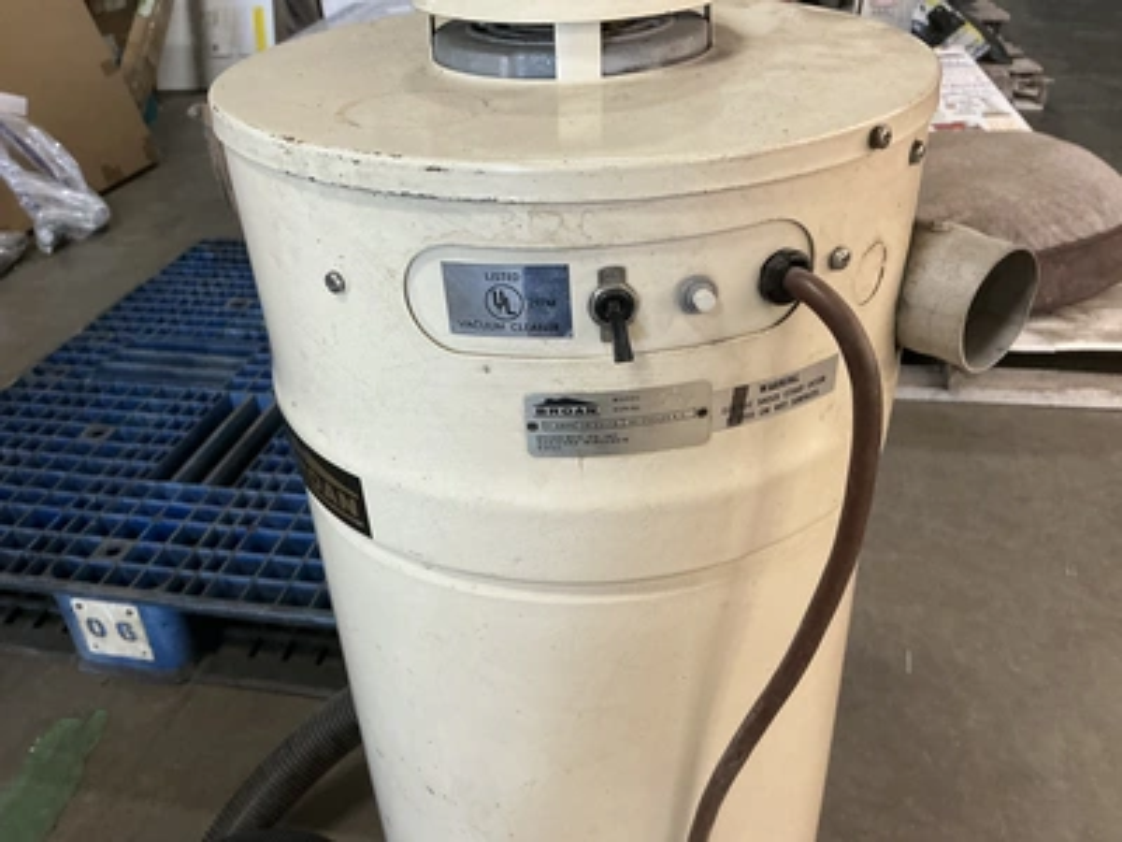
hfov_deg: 63.4
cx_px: 561
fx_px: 908
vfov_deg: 49.7
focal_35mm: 28
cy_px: 421
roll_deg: +4.1
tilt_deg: -32.6
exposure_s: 1/60
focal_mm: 3
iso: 160
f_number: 1.8
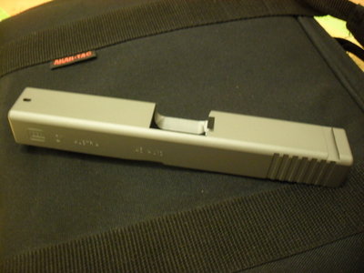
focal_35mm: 35
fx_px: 368
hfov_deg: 52.6
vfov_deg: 40.7
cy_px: 136
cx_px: 182
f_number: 2.8
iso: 200
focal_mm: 6.2
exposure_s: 1/3
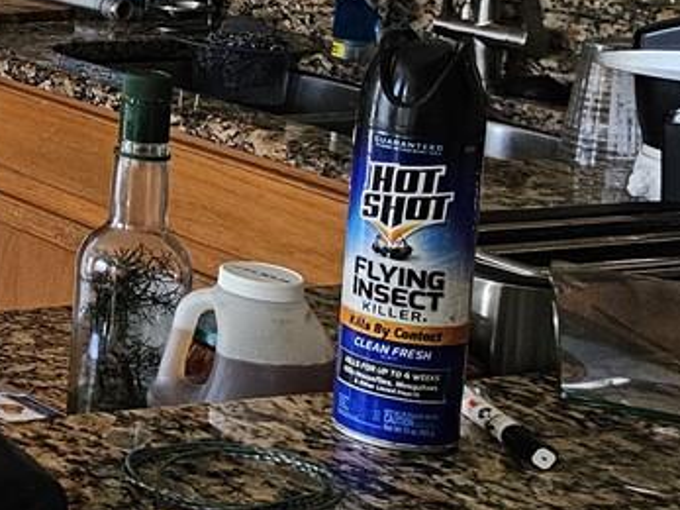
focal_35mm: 106
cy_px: -110
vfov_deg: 13.5
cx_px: -843
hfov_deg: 14.1
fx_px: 2082
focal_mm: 6.3
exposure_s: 1/120
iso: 200
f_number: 1.7
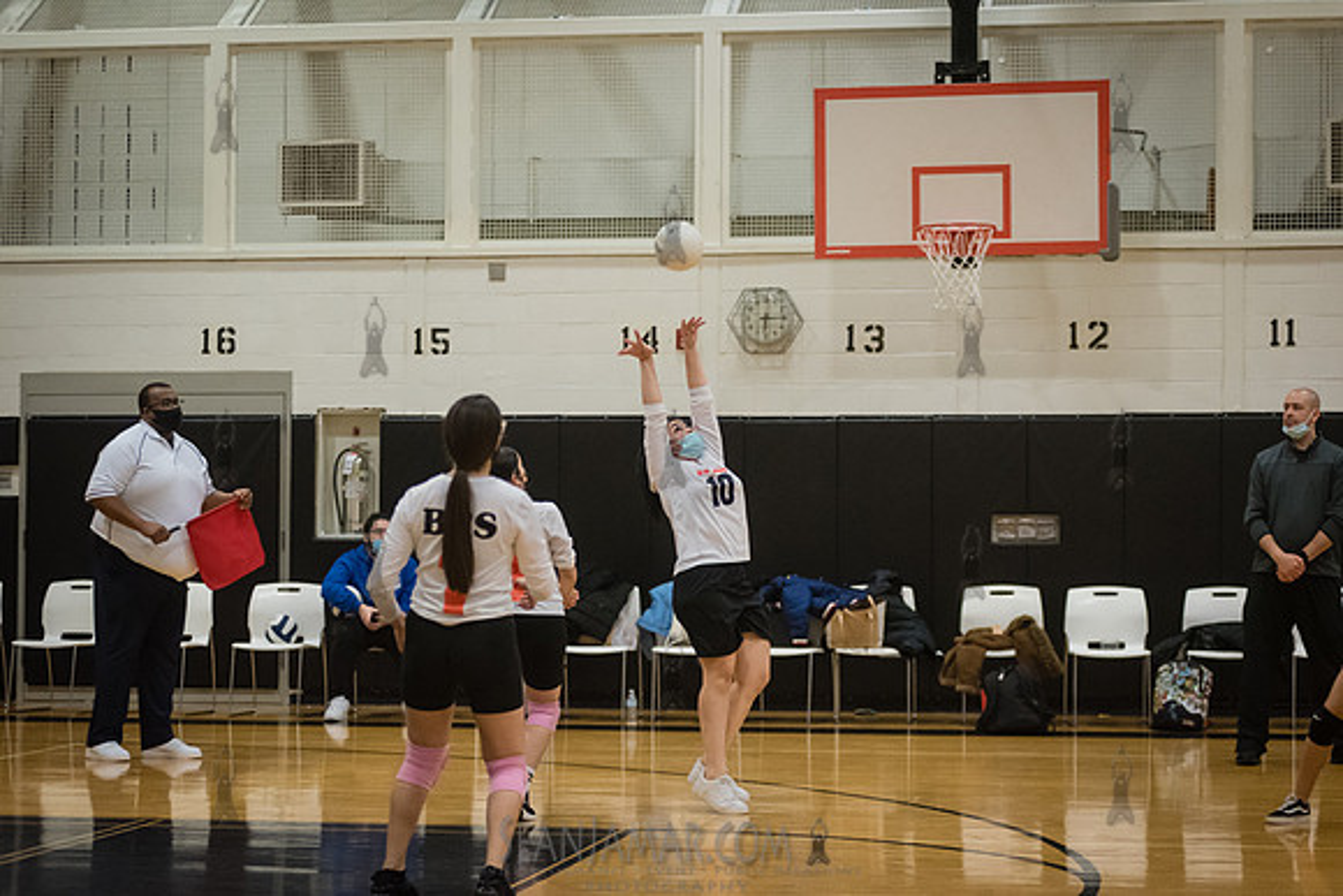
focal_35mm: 80
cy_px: 448
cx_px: 672
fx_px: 2985
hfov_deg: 25.4
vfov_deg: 17.1
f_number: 3.2
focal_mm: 80
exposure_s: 1/400
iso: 5000
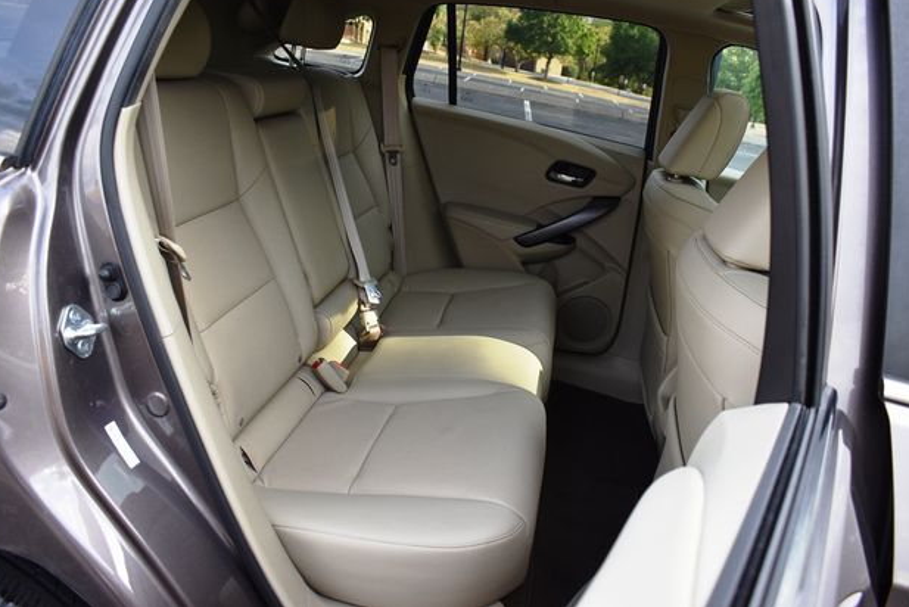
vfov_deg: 46.4
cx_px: 454
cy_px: 294
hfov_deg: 65.4
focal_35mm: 28
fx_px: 707
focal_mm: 18
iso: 400
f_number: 5
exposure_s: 1/250
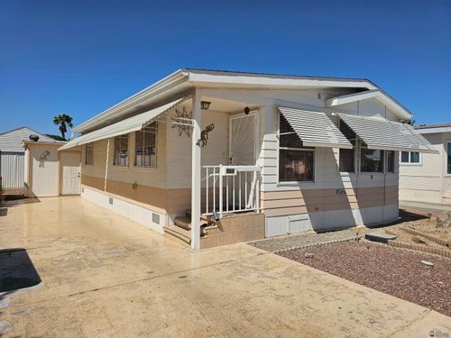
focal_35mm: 23
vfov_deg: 58.9
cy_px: 169
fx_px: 300
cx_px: 226
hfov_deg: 73.9
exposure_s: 1/1910
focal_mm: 6.3
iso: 10
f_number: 1.7
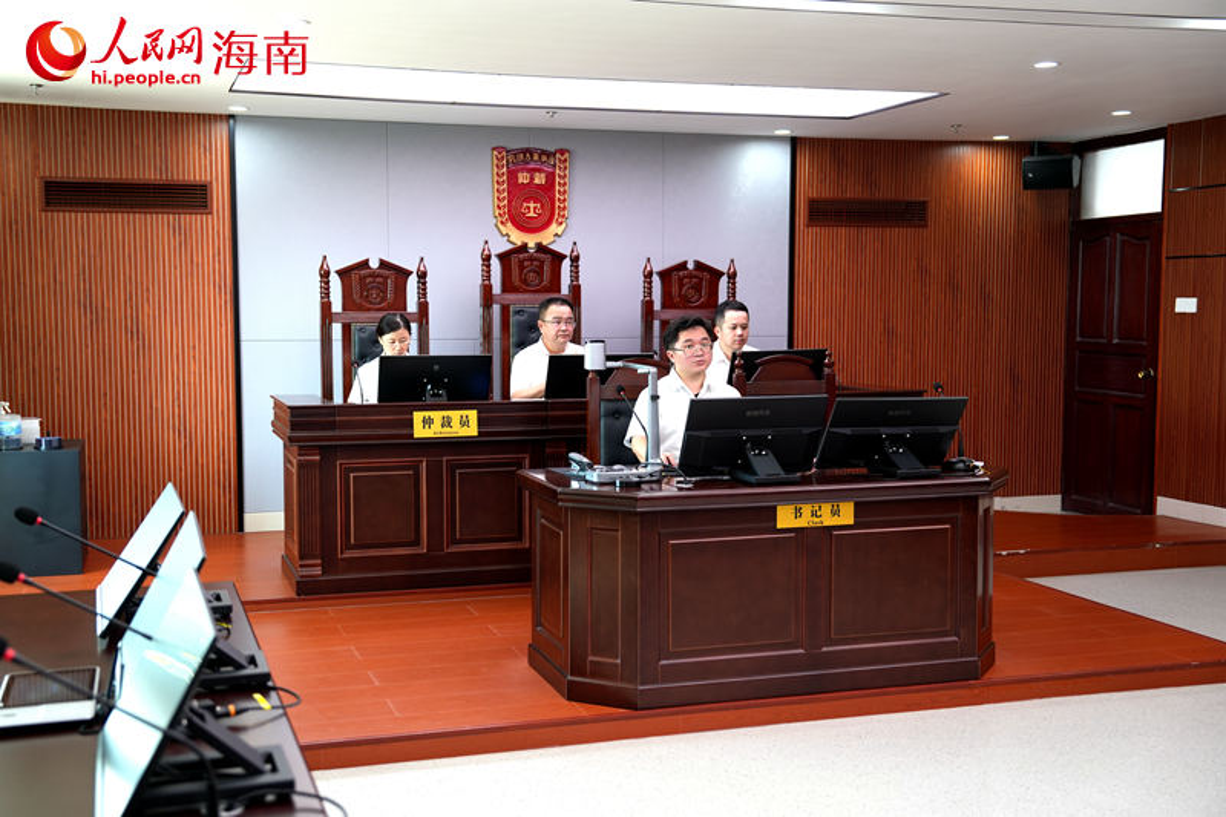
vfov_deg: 32.6
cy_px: 408
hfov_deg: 47.4
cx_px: 613
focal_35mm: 41
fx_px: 1396
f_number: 2.8
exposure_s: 1/100
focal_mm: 41
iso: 250
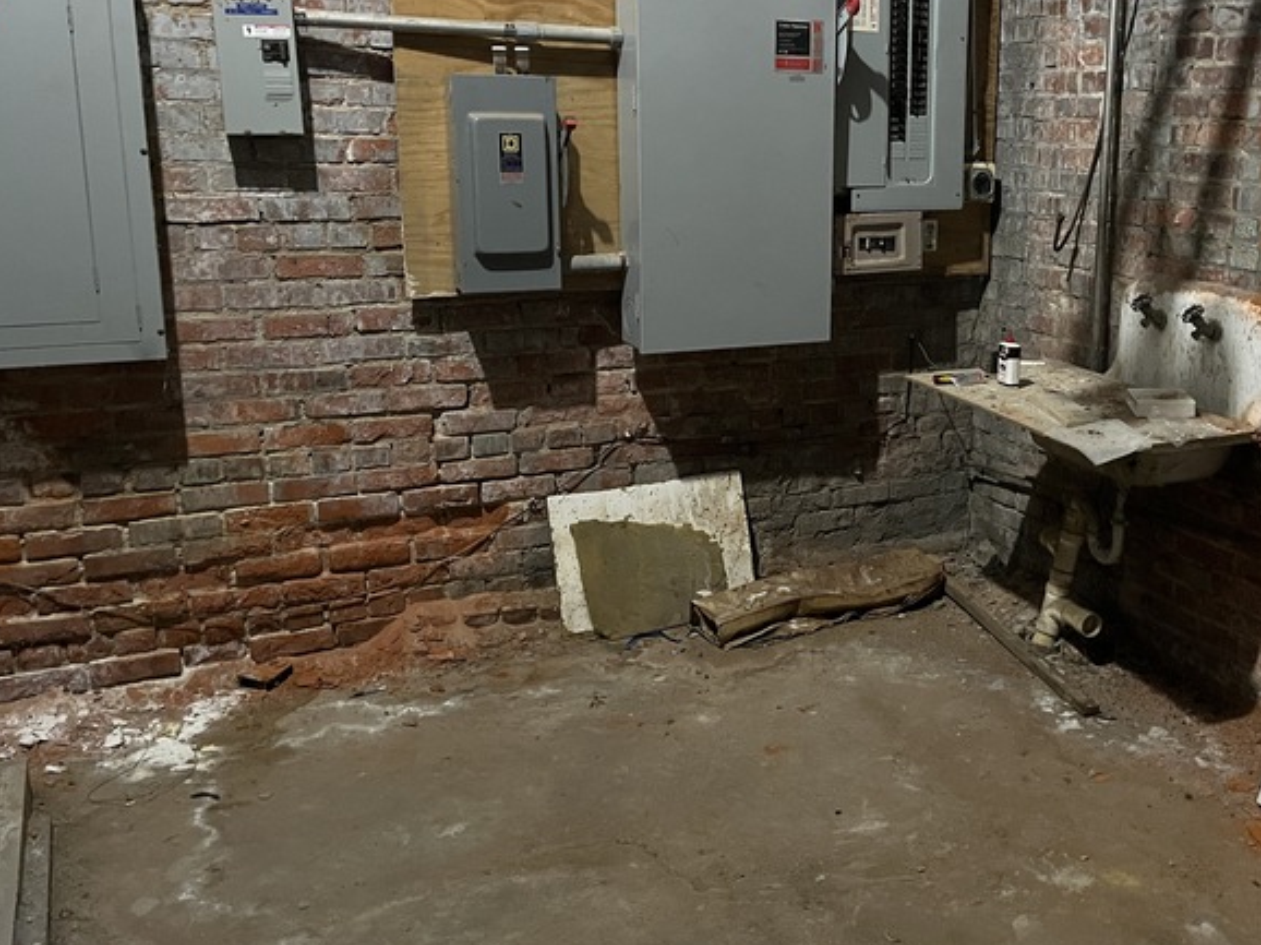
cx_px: 851
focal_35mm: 36
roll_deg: -1.6
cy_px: 408
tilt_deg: -12.6
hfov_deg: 50.4
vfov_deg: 39.6
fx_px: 1311
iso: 800
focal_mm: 5.1
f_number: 1.6
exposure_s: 1/30
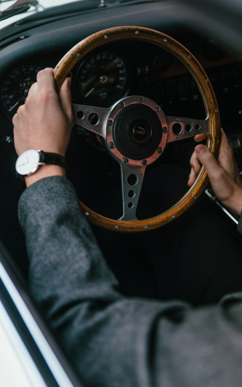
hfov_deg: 25.3
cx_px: 121
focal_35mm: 51
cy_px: 193
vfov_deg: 39.6
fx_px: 538
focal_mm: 50
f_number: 2.8
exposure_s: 1/60
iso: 100
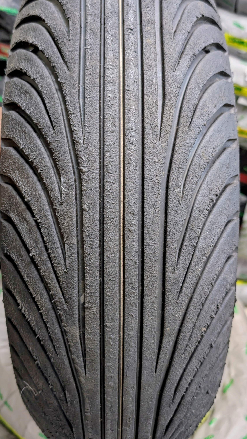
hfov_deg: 34.6
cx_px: 107
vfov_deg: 58.0
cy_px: 207
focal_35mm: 34
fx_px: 396
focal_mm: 6.9
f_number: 1.68
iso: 99
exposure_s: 1/76.8
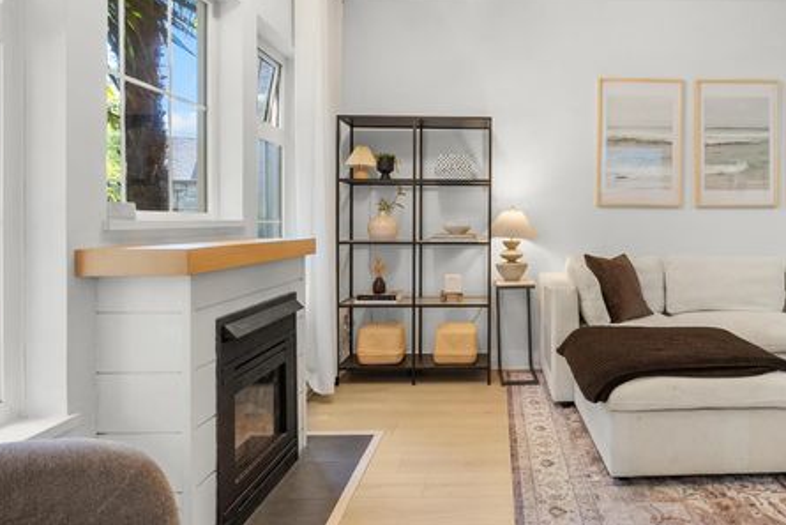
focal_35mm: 23
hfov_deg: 74.3
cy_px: 225
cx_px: 509
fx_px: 502
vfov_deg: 54.9
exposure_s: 1/30
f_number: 10
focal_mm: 16
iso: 4000
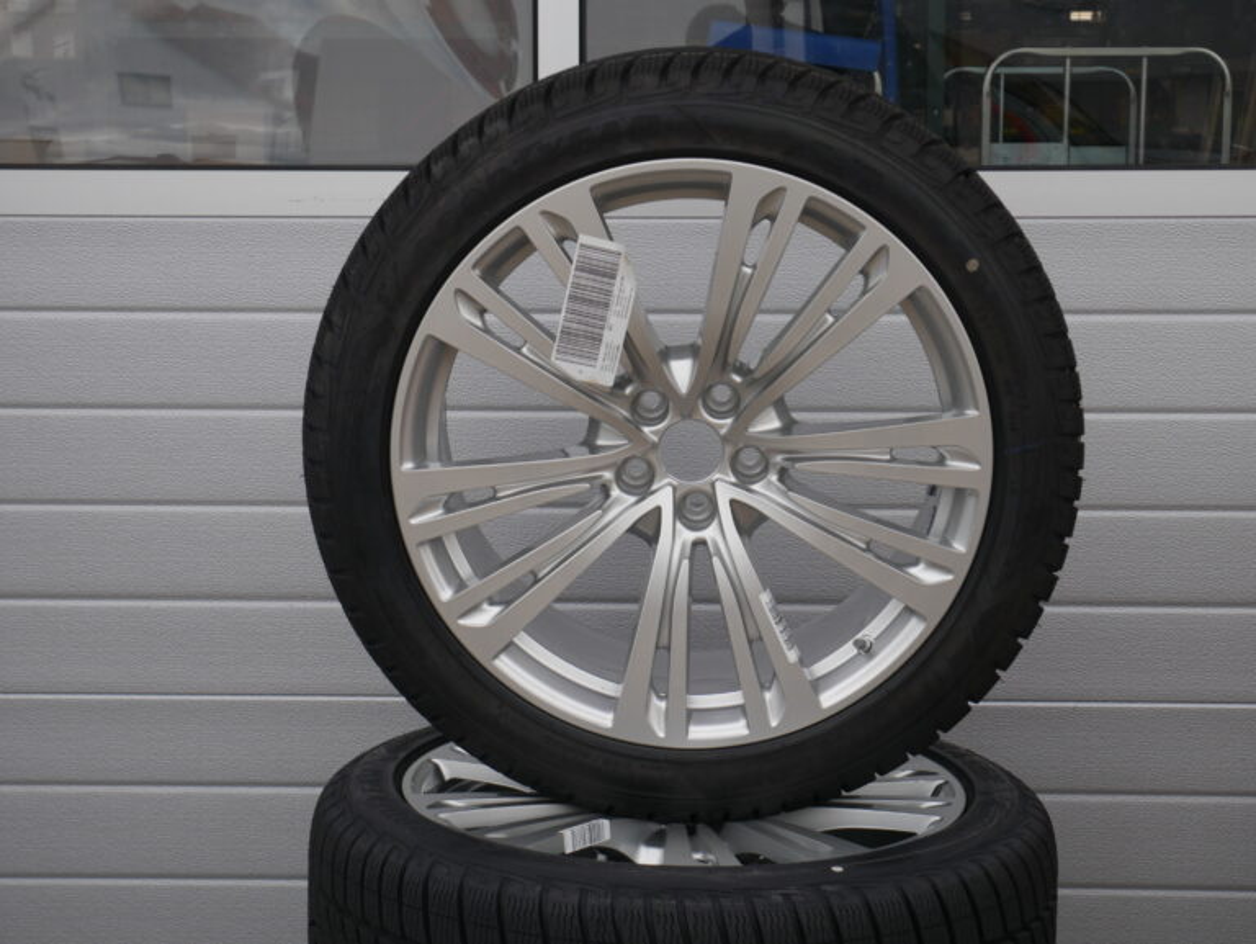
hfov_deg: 28.5
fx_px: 2469
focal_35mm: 68
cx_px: 628
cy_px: 472
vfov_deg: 21.6
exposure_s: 1/200
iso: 200
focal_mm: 34
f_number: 6.3
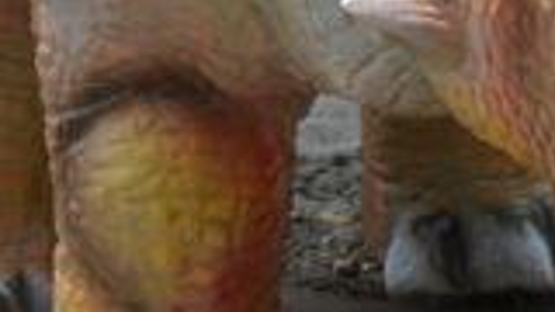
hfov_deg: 5.5
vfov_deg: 3.1
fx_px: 5769
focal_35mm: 392
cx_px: 361
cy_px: -229
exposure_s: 1/250
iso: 140
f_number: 8
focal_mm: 52
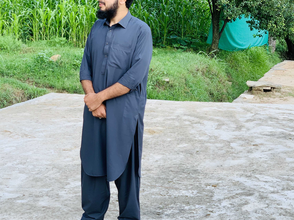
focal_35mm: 70
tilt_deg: -12.6
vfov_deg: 21.0
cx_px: 160
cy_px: 123
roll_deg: -1.1
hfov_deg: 27.8
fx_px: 594
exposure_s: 1/227
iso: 16
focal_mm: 6
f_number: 2.4
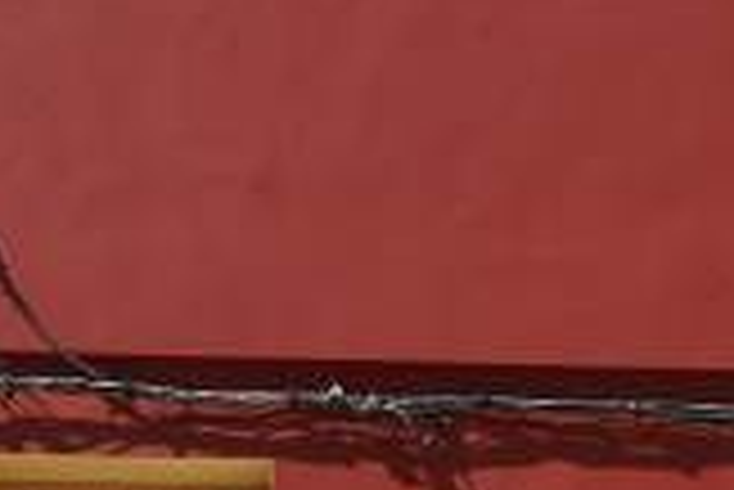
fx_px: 2163
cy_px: 366
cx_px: 477
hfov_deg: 19.2
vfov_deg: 12.9
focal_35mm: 106
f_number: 4.8
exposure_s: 1/750
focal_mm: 6
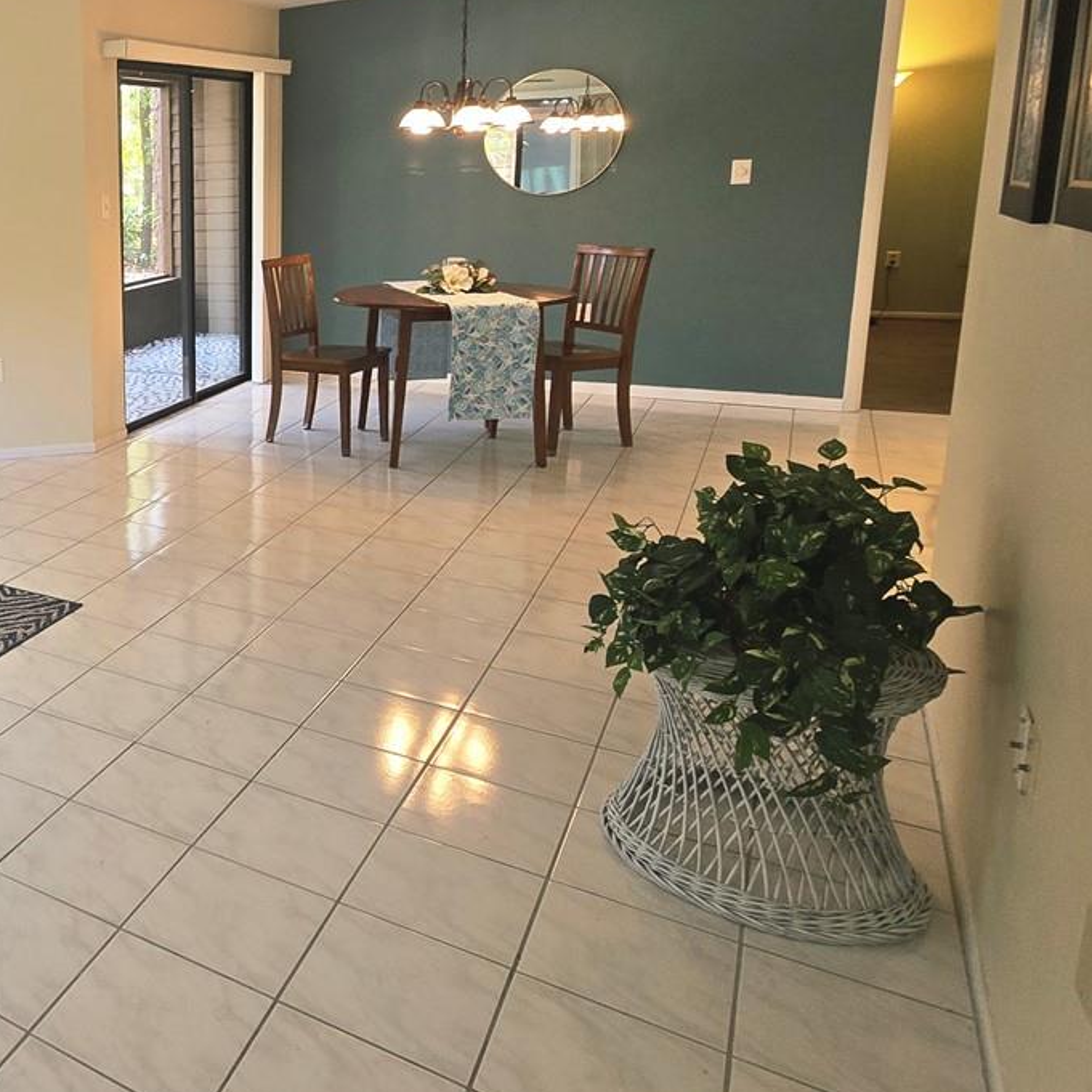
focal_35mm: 27
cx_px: -35
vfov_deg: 58.0
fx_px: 964
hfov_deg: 47.4
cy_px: 383
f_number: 2.2
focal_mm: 2.2
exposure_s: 1/60
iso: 100
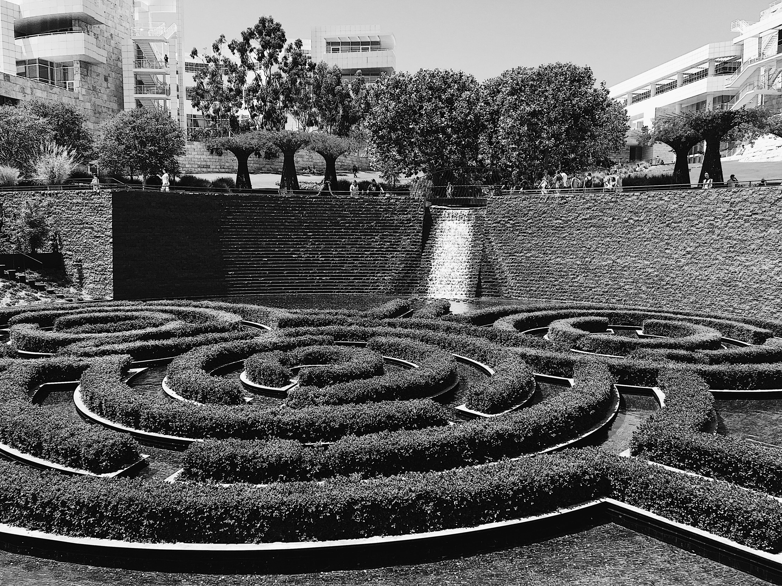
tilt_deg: -5.8
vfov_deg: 48.2
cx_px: 391
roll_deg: -0.7
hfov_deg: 61.7
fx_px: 655
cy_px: 293
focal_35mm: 29
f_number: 2.2
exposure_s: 1/874
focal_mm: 4.15
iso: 25
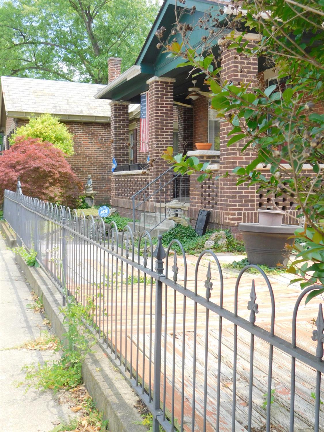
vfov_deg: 46.8
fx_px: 499
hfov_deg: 36.0
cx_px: 162
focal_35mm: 40
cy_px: 216
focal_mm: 7.1
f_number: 3.6
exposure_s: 1/400
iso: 125
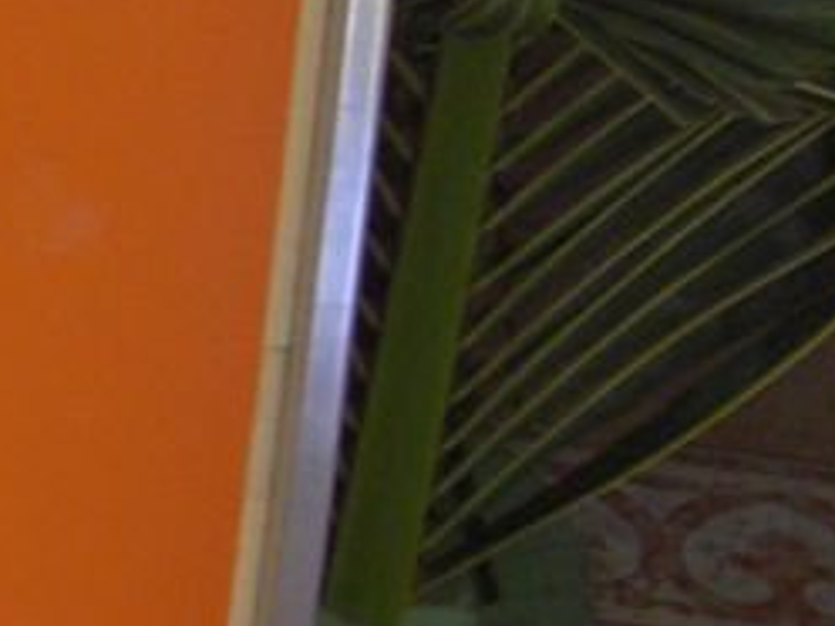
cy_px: 390
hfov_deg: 11.4
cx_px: -795
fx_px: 3787
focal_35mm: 157
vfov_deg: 9.4
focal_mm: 6.2
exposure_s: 1/80
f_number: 2.7
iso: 200
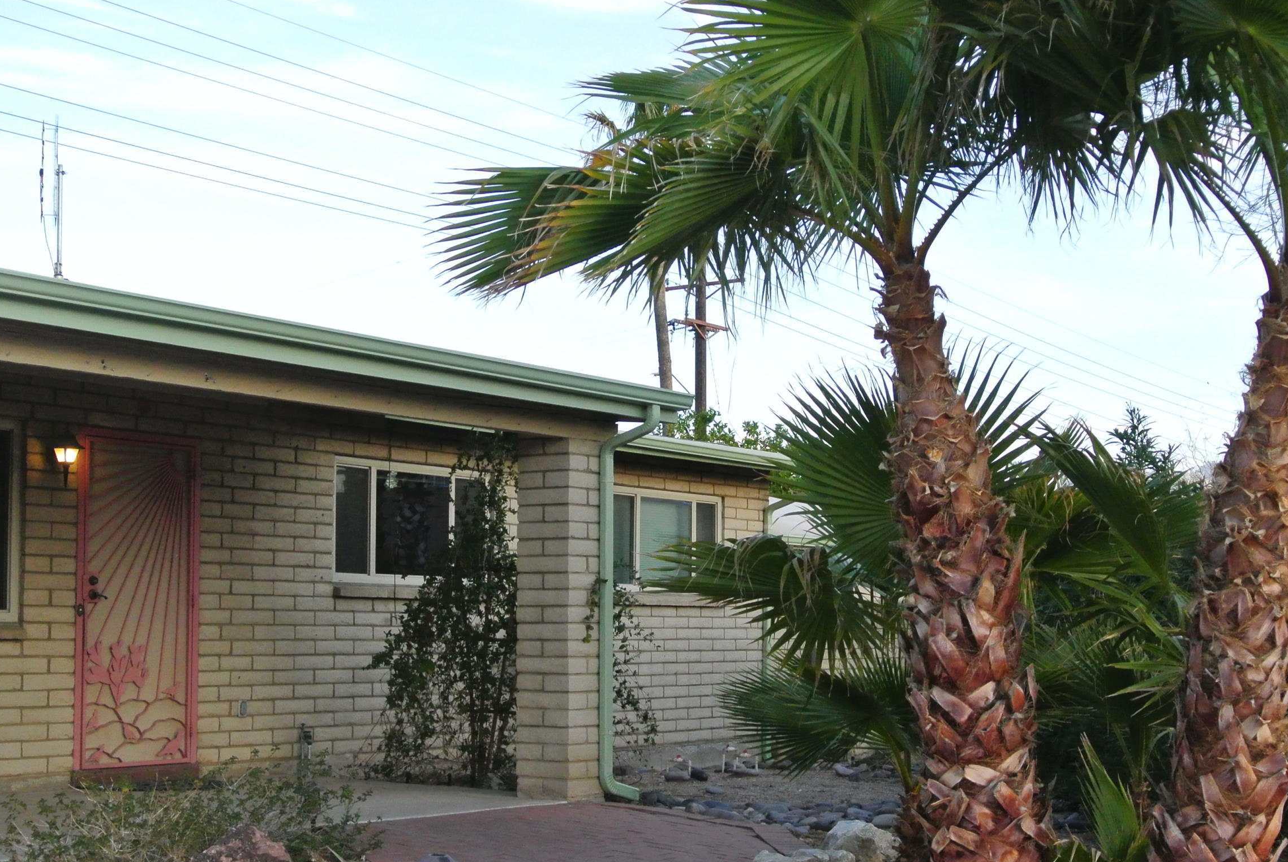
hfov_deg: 34.4
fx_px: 2077
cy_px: 566
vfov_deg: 23.3
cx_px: 663
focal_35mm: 58
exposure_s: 1/500
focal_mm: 16.3
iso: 800
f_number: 4.2
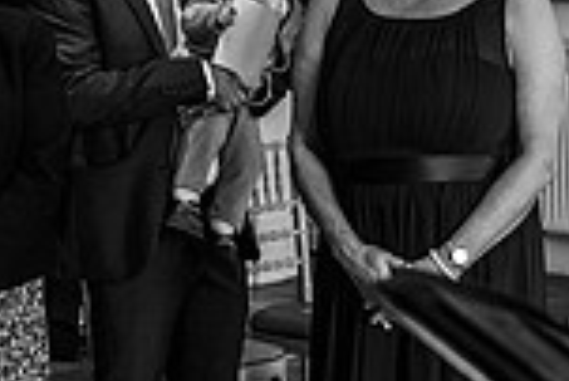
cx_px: 335
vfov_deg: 10.3
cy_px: 189
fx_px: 2120
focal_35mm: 134
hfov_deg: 15.3
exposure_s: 1/200
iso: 500
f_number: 2.8
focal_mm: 35
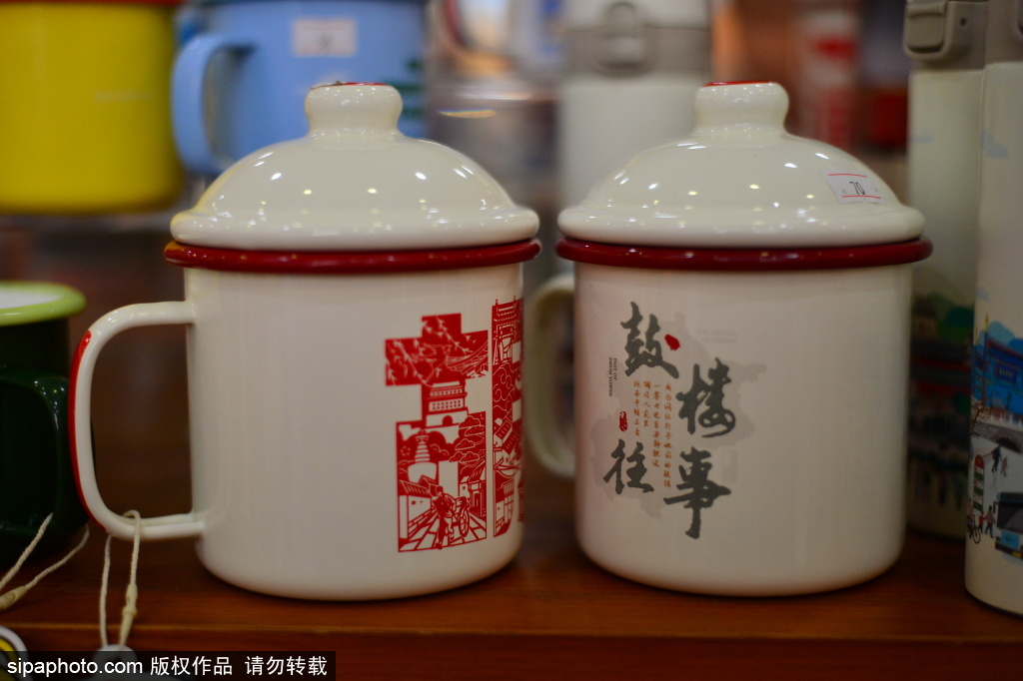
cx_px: 512
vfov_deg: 27.0
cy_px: 340
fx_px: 1420
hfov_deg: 39.6
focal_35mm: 50
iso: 640
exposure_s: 1/2000
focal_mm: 50
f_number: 2
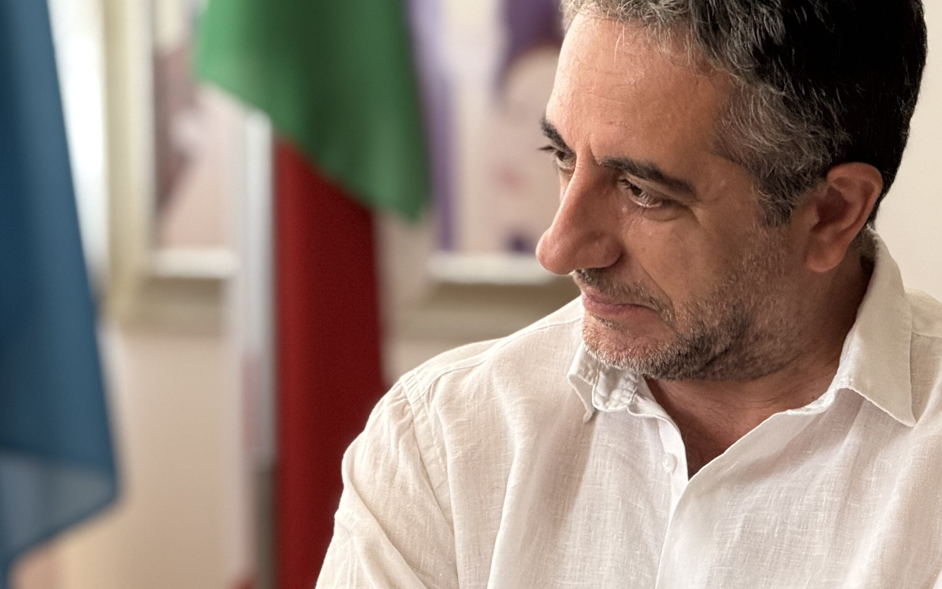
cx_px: 682
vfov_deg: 6.3
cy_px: 369
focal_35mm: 208
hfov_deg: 10.1
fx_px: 5340
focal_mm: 15.66
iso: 200
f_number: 2.8
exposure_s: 1/99
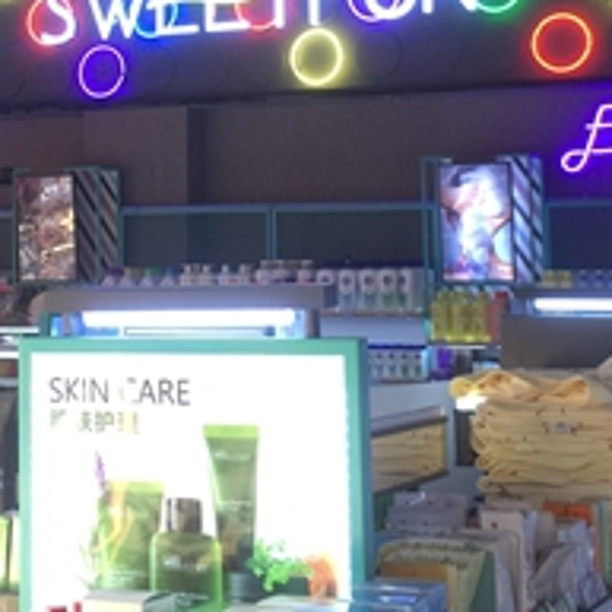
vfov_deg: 20.2
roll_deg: -1.7
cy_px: 60
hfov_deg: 20.6
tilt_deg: +8.2
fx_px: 1680
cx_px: 212
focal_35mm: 84
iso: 32
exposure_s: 1/30
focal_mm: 4.15
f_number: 2.2
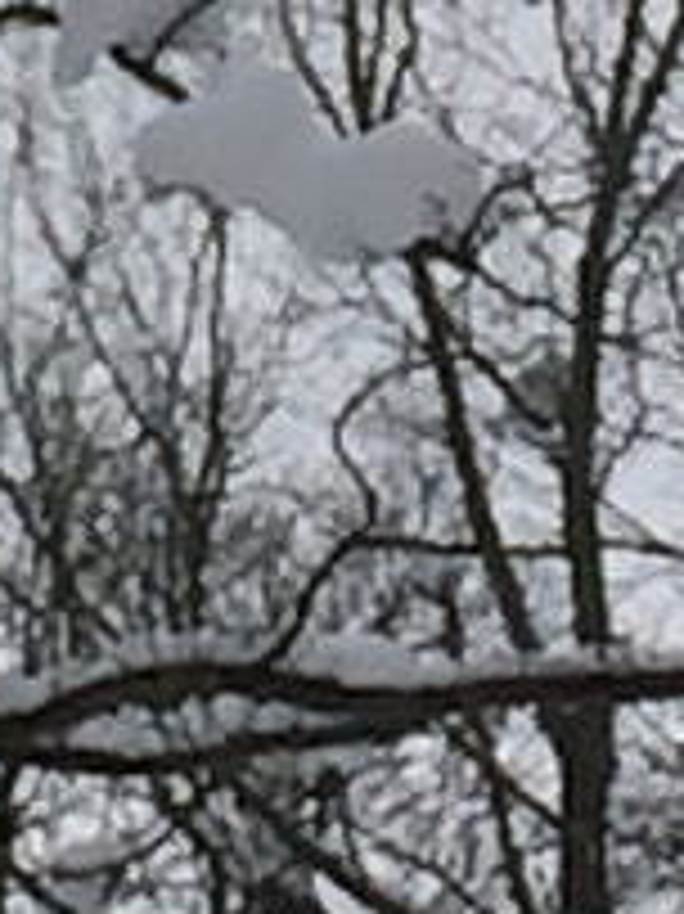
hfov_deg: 6.4
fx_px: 6040
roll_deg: -3.8
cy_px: -72
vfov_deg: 8.6
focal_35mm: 229
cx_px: -243
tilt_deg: +22.9
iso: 32
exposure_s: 1/2793
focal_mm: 4.15
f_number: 2.2
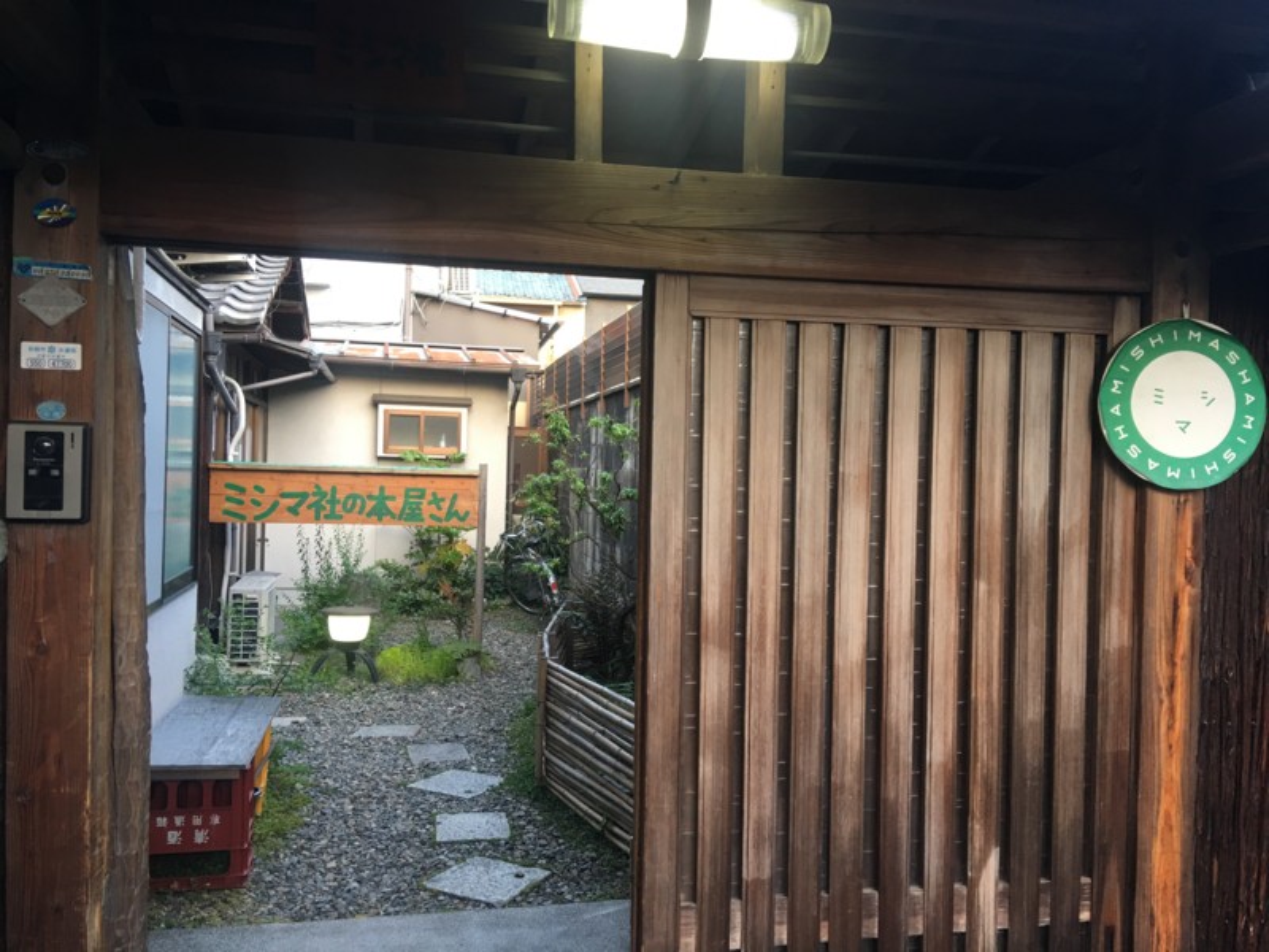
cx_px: 634
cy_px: 476
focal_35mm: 29
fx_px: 1063
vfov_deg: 48.2
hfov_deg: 61.7
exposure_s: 1/15
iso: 25
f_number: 2.2
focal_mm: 4.15
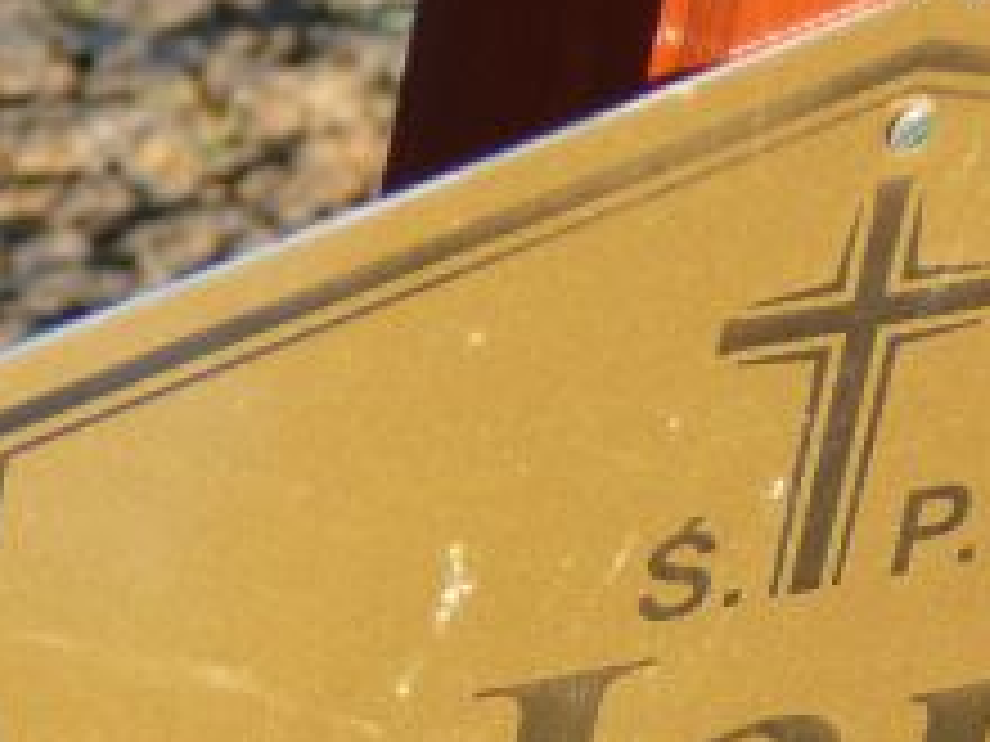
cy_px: 980
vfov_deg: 4.3
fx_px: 9810
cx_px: 495
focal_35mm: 343
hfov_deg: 5.8
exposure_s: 1/200
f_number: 3.9
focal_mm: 17.6
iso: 80
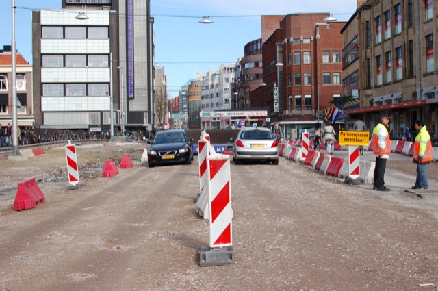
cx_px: 219
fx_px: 638
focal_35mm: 52
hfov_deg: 37.9
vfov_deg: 25.7
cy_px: 146
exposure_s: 1/400
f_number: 10
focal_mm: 35
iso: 400
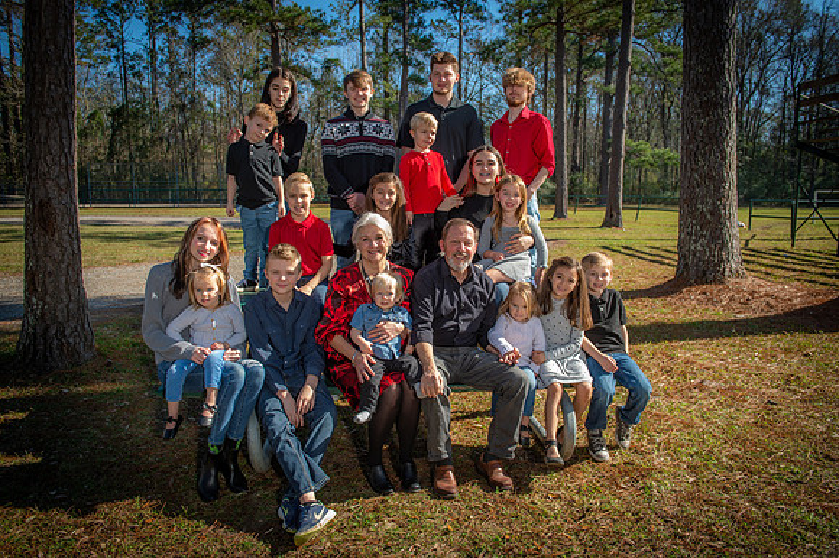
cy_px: 279
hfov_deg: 65.5
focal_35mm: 28
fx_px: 652
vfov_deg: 46.4
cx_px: 420
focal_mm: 28
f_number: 5
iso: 80
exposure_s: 1/250
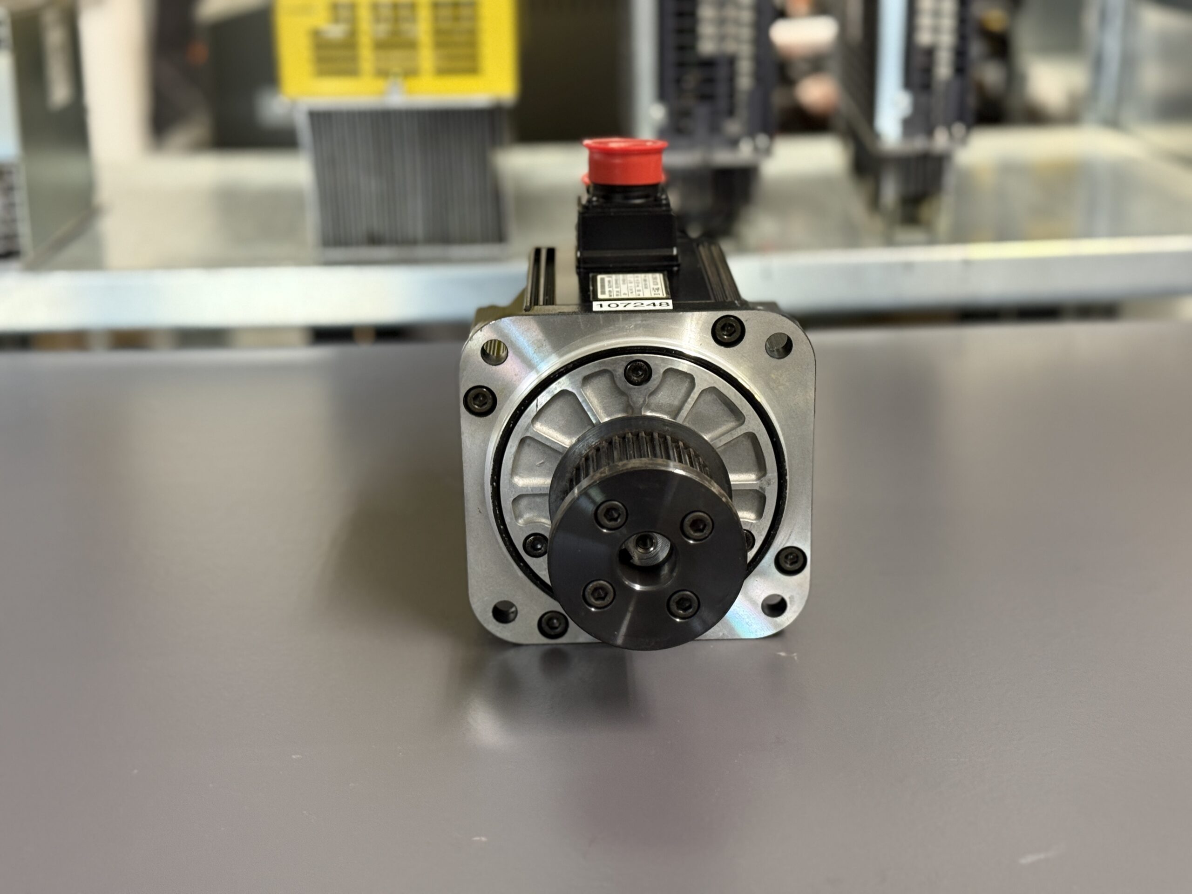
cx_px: 596
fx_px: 1653
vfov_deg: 30.3
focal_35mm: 48
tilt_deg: -18.7
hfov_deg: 39.7
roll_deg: +2.2
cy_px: 447
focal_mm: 6.76
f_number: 1.78
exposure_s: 1/33
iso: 250
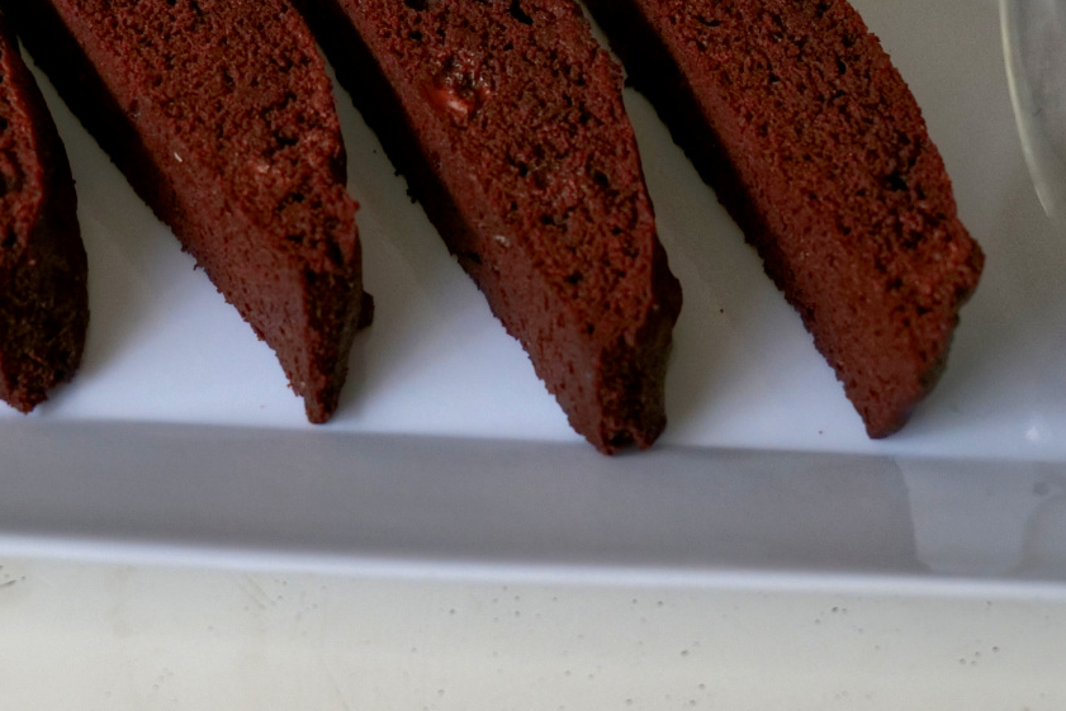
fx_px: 4057
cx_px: 442
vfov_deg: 9.9
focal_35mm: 137
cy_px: -25
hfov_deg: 15.0
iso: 1250
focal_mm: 60
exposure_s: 1/100
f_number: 7.1
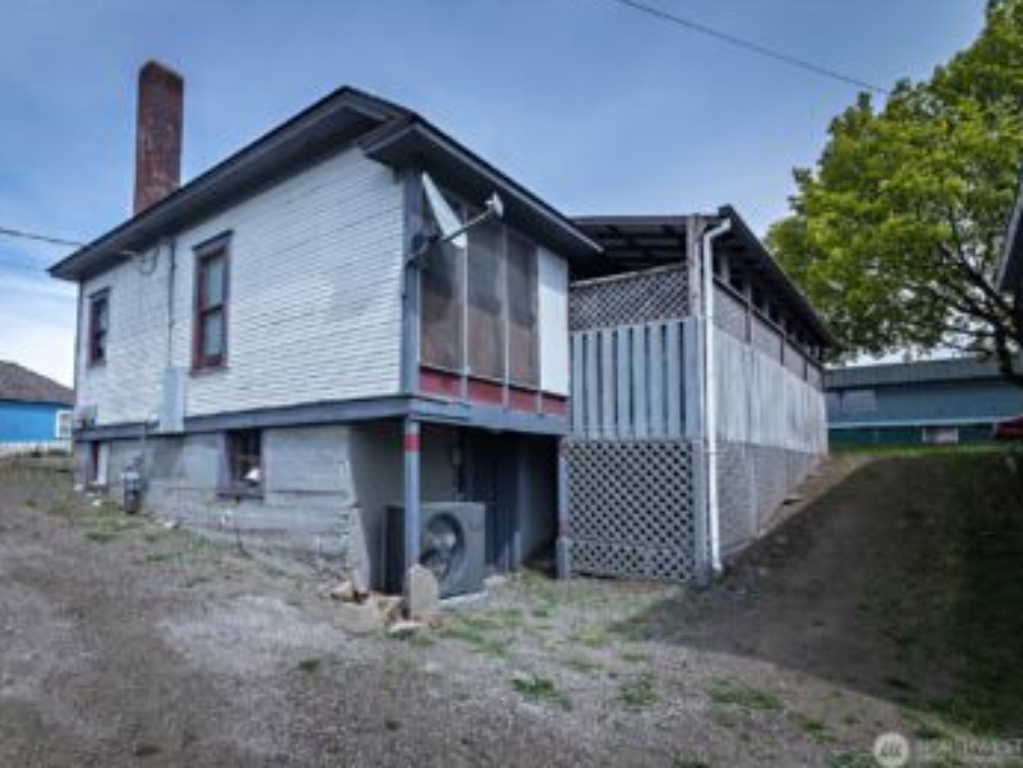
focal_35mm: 20
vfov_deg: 66.0
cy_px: 383
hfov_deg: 81.4
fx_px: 591
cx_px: 452
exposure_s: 1/160
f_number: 14
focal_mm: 18
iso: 200
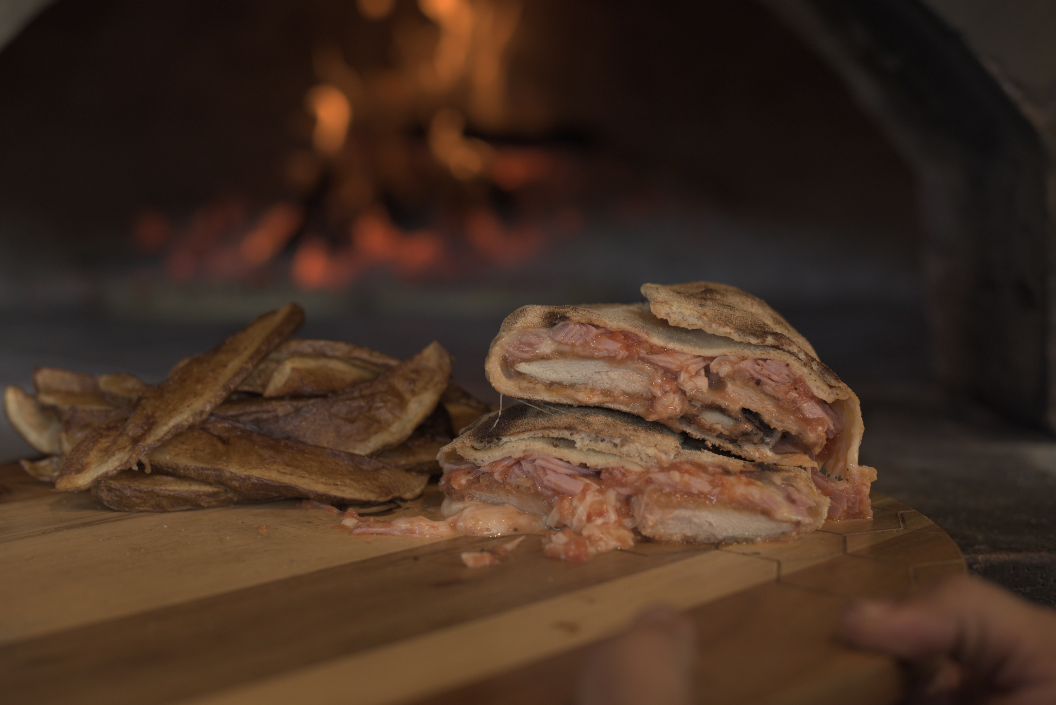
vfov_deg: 27.0
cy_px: 352
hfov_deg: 39.6
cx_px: 528
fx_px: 1467
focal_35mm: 50
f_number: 3.5
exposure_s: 1/160
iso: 200
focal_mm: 50
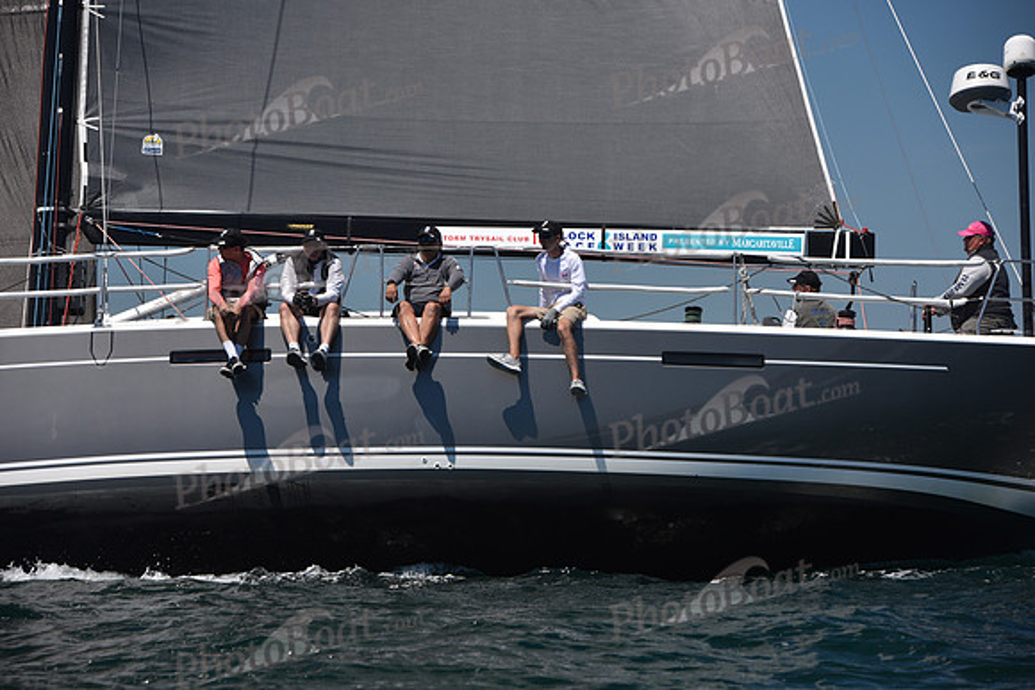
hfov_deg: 12.8
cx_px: 518
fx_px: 4601
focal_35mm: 160
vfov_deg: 8.6
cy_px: 345
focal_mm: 160
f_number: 7.1
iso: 250
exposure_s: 1/800
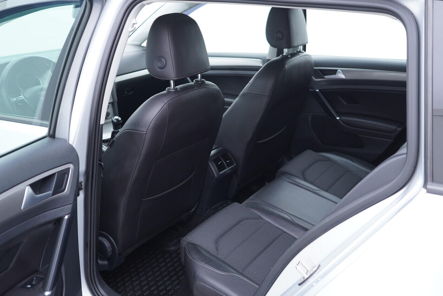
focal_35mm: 37
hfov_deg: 51.9
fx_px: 455
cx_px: 218
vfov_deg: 35.9
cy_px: 145
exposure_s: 1/40
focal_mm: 24
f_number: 2.8
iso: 250
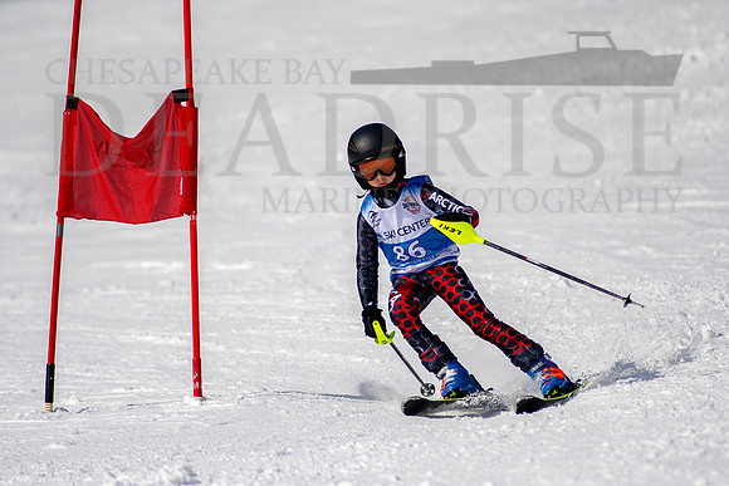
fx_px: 11727
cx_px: 353
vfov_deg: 2.4
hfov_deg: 3.6
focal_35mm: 579
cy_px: 246
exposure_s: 1/8000
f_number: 2.8
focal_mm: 300
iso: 100
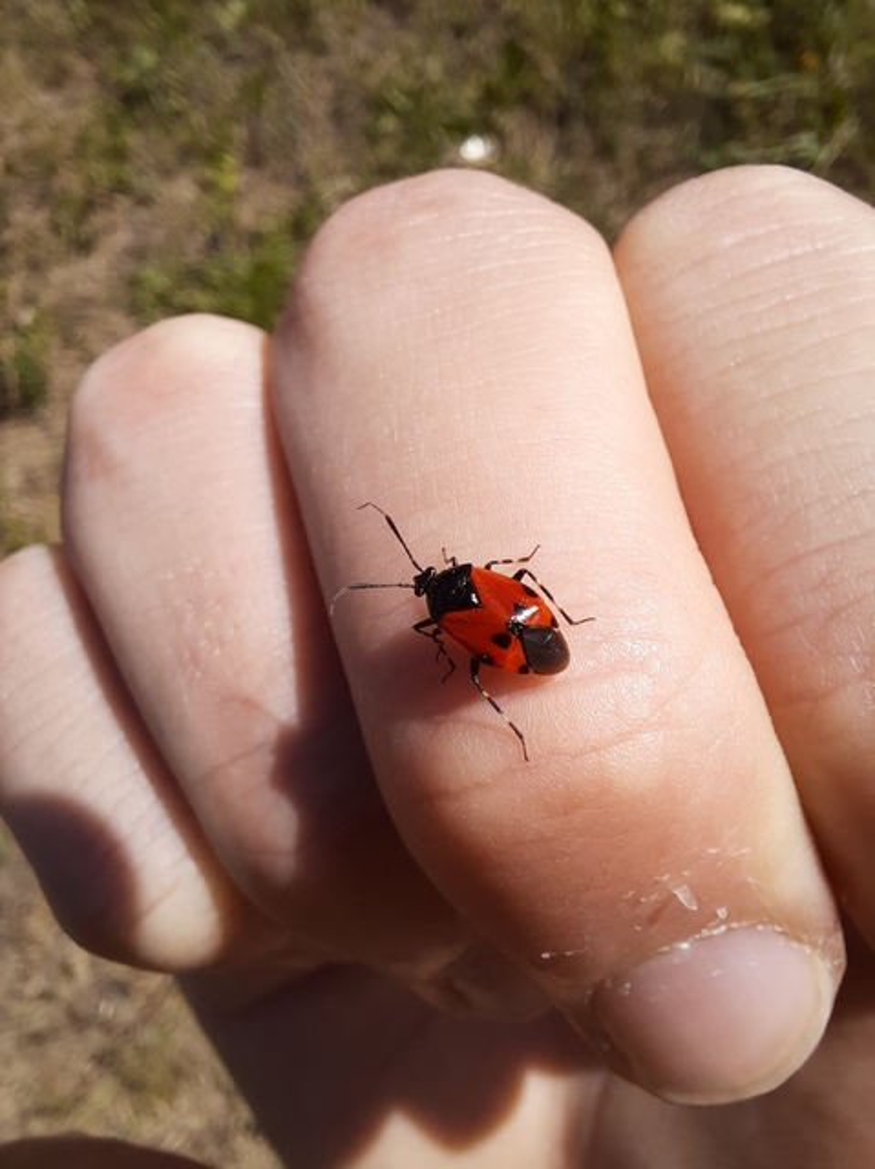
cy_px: 584
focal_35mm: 25
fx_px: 844
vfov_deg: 69.4
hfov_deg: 54.8
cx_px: 438
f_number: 2.4
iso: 40
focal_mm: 2.13
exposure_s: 1/1468
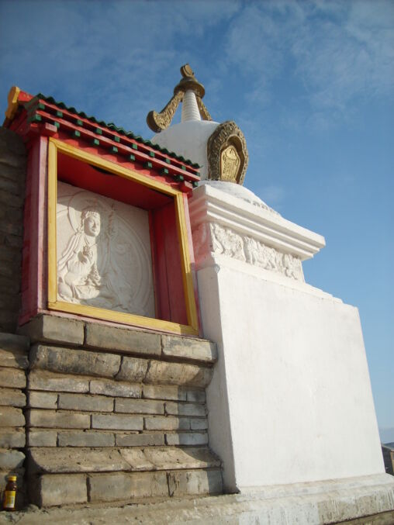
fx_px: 531
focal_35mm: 35
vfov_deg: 52.6
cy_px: 262
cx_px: 197
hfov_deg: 40.7
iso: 50
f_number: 7.1
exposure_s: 1/250
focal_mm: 5.8
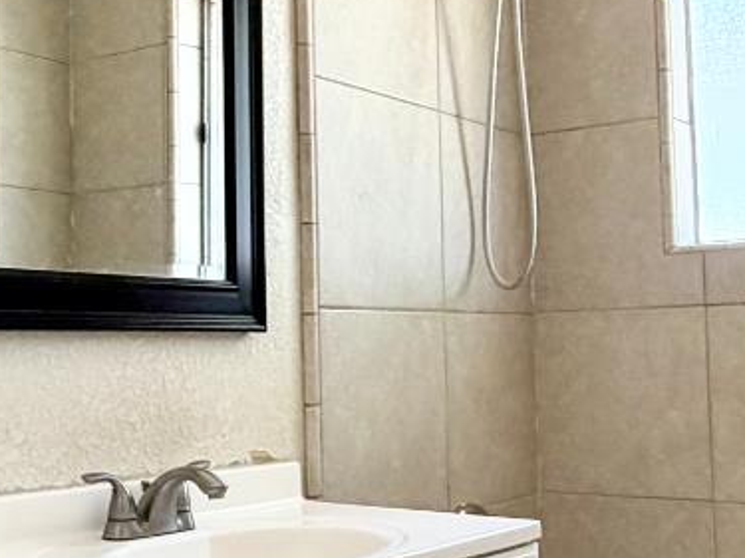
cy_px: 295
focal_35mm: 56
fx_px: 1205
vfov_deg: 26.1
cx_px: 383
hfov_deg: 34.4
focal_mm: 2.22
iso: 250
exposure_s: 1/121
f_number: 2.2
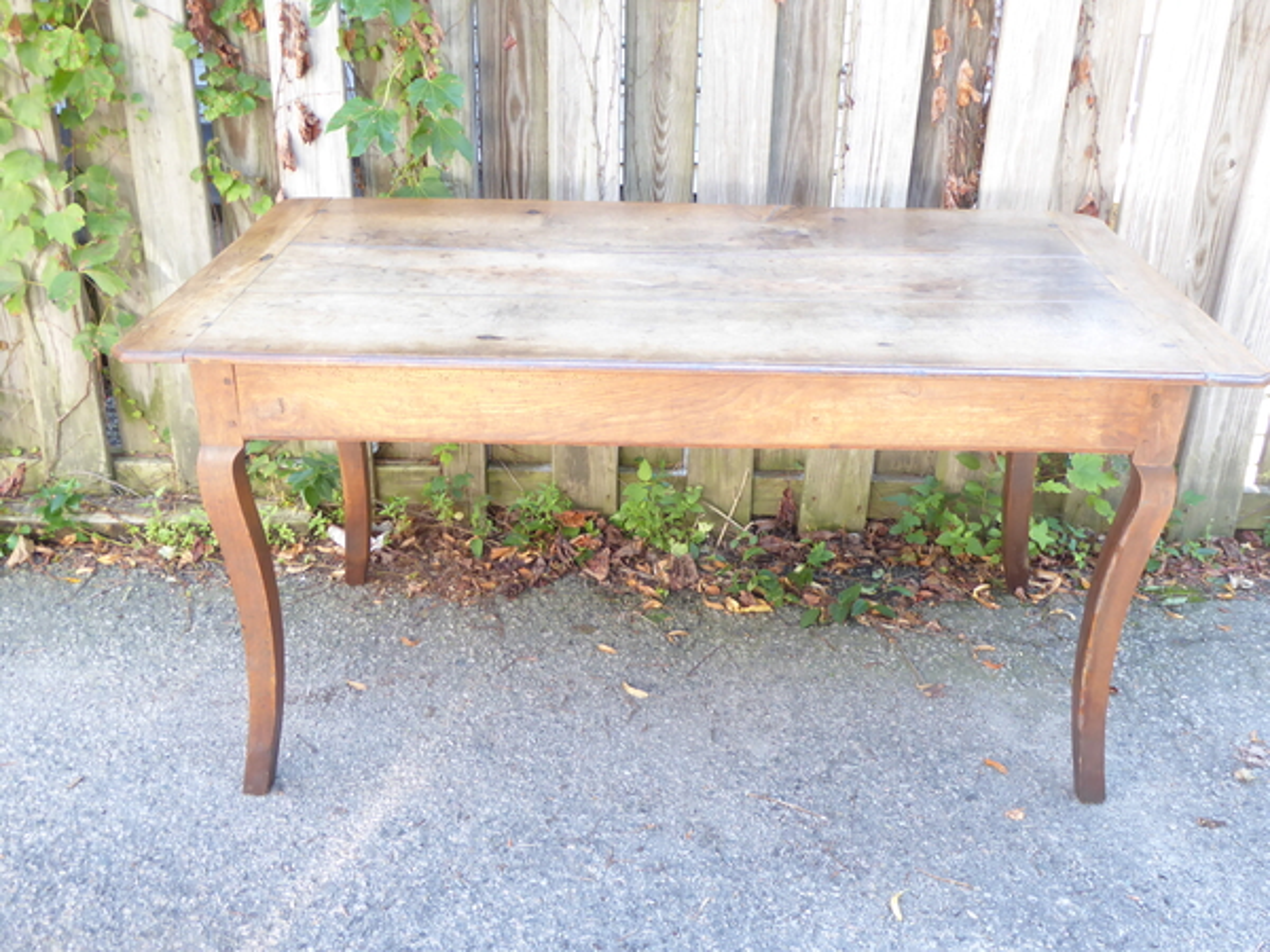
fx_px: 1321
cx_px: 635
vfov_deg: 39.7
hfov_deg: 51.4
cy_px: 476
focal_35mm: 36
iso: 250
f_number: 3.7
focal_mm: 6.3
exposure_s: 1/60
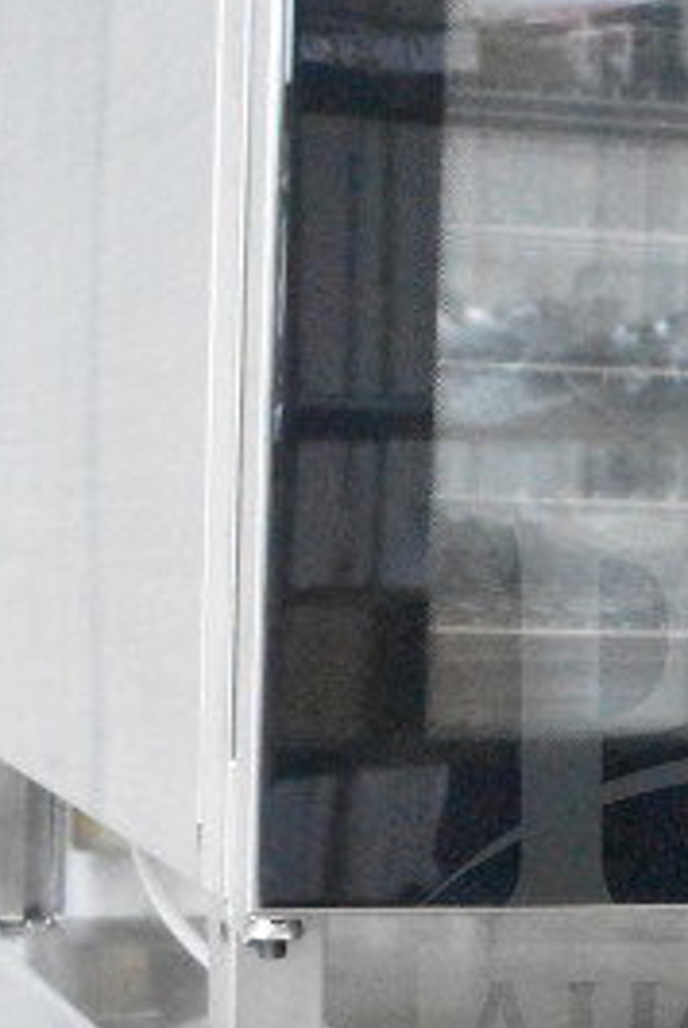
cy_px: 821
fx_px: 3831
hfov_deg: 10.1
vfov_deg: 15.2
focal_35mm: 134
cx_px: 850
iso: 25600
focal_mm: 26
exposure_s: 1/3200
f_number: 4
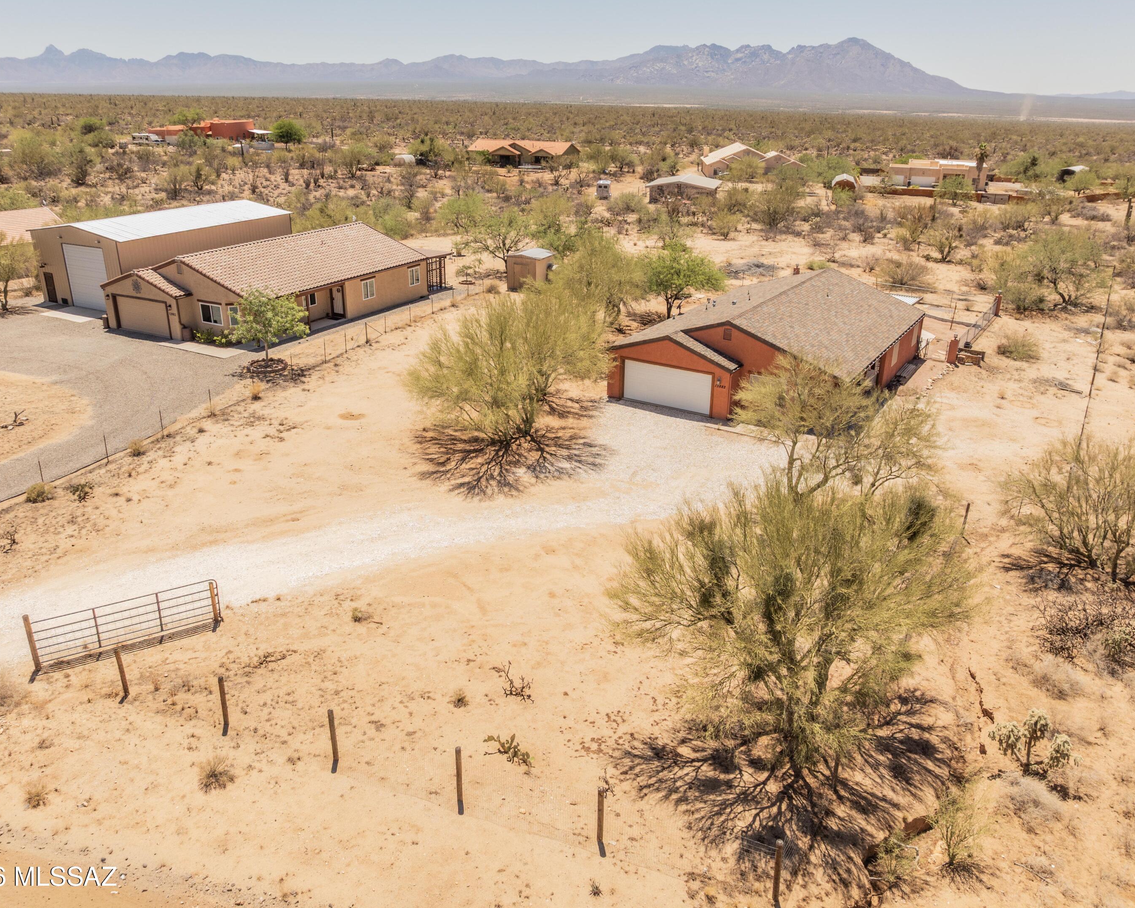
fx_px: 873
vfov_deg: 54.9
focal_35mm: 26
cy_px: 447
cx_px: 557
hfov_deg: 66.0
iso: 200
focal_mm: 12.29
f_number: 2.8
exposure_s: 1/40
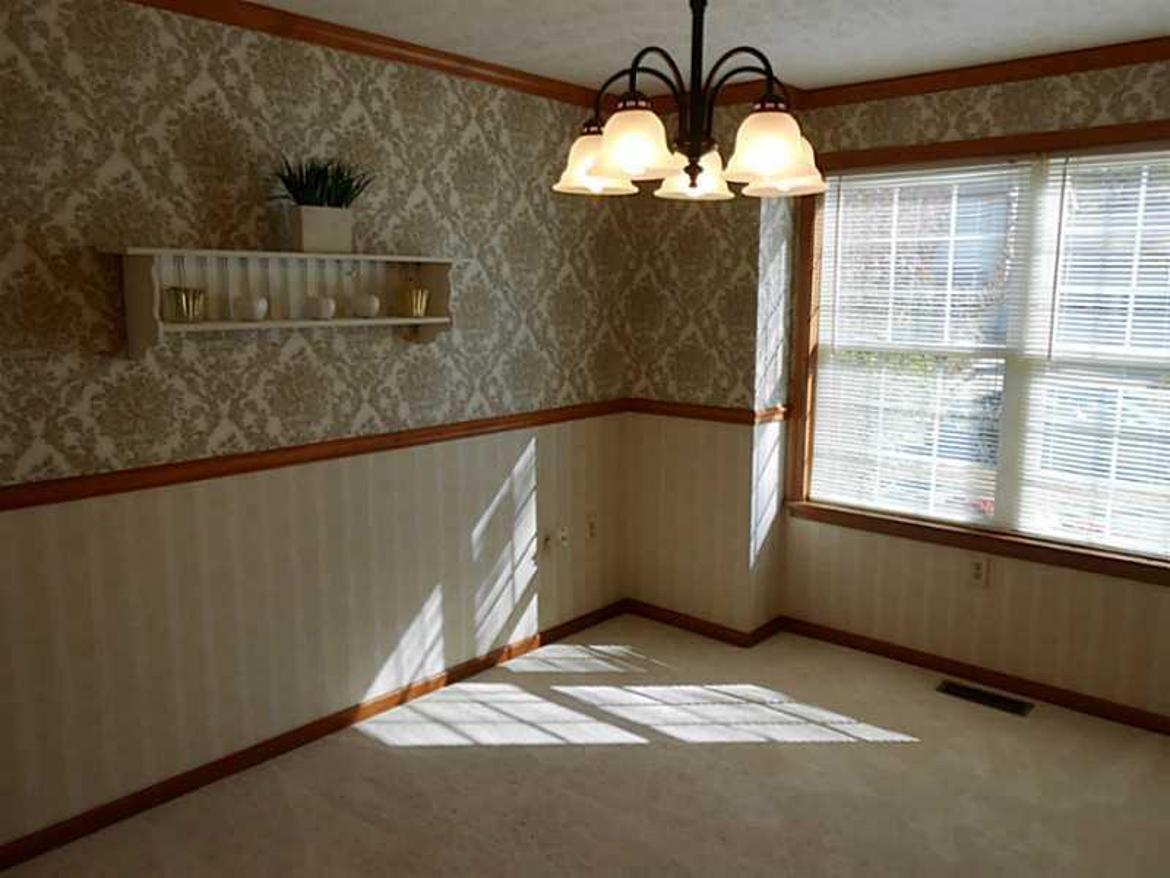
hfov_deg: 67.3
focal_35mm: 26
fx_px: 879
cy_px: 439
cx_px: 585
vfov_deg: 53.1
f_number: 3.5
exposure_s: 1/125
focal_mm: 4.6
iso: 80
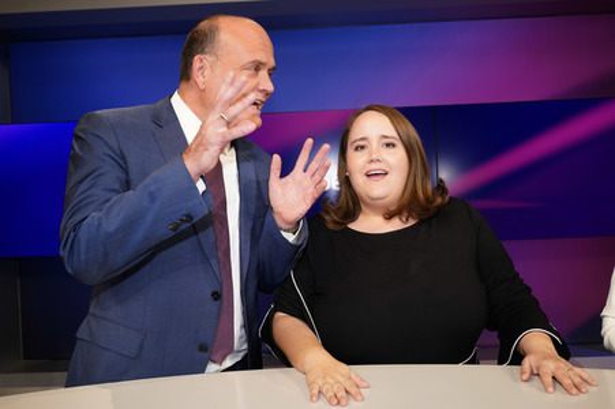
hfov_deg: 65.5
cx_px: 308
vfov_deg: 46.3
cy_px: 204
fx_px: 478
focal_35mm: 28
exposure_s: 1/125
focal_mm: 28
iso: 2000
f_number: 5
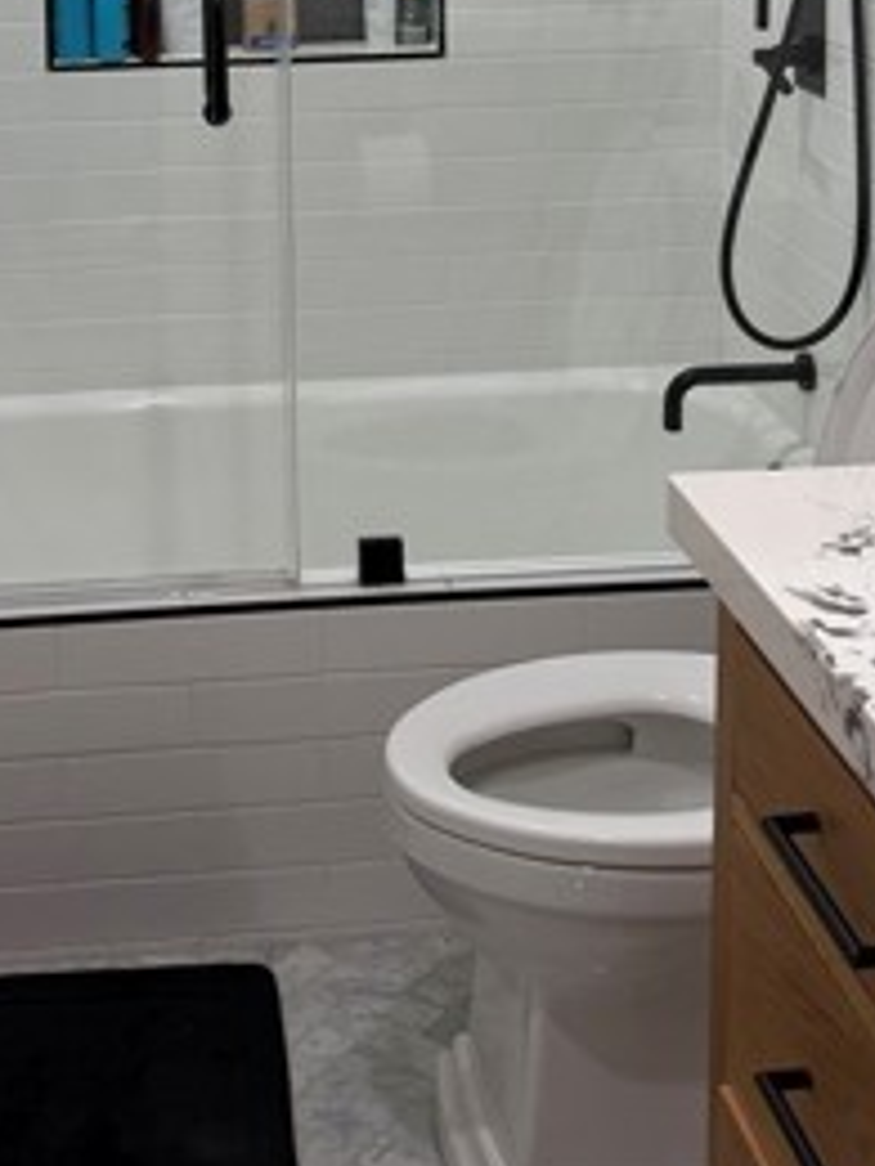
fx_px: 1988
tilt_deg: -5.5
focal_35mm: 59
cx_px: 229
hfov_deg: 24.6
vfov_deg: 29.9
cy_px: -67
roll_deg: +0.9
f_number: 1.78
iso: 100
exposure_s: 1/120
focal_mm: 6.76
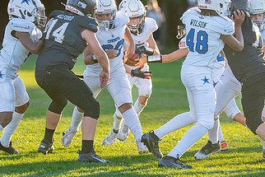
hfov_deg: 5.0
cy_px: 78
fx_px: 3063
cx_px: 132
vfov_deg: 3.3
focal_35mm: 416
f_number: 2.8
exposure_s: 1/2000
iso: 320
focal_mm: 200
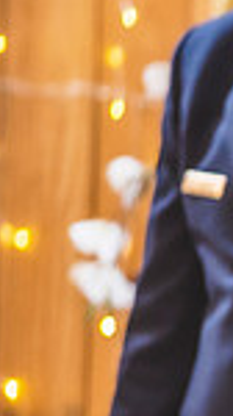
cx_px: 799
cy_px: 334
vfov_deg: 2.7
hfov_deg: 1.5
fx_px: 8949
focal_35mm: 812
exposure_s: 1/200
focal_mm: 200
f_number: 2.8
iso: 1250
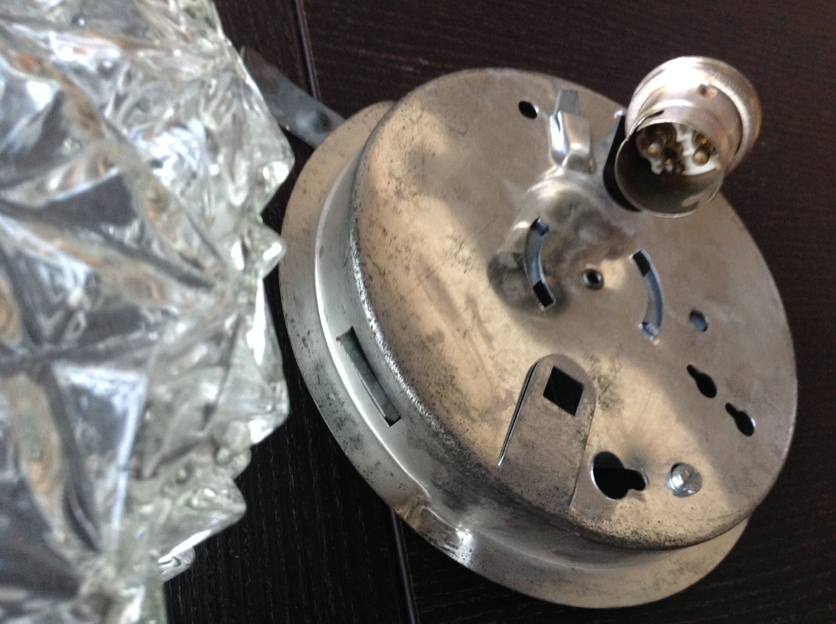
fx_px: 844
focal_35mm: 35
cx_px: 418
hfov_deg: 52.7
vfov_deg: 40.6
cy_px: 312
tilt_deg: -54.2
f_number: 2.4
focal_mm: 4.28
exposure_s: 1/17
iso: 250
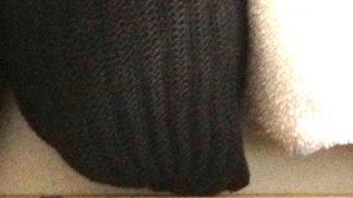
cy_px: -242
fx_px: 1263
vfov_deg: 8.4
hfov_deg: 15.9
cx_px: 134
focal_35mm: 135
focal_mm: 4.13
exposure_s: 1/15
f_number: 2.4
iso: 500
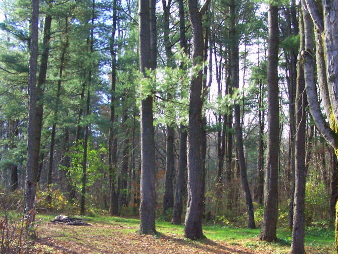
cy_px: 181
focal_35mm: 57
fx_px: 556
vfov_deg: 25.4
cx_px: 176
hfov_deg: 33.8
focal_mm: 6.3
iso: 400
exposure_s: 1/500
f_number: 2.8
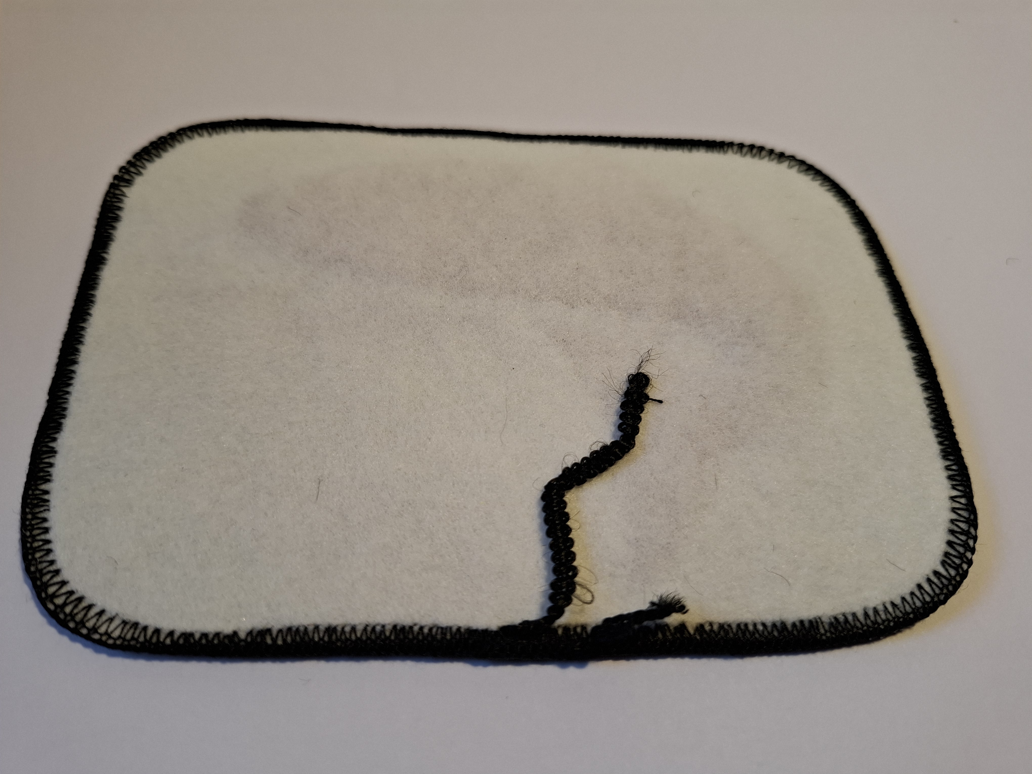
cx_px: 516
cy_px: 387
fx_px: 686
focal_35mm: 23
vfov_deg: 58.9
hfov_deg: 73.9
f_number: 1.8
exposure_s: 1/100
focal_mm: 5.54
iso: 64
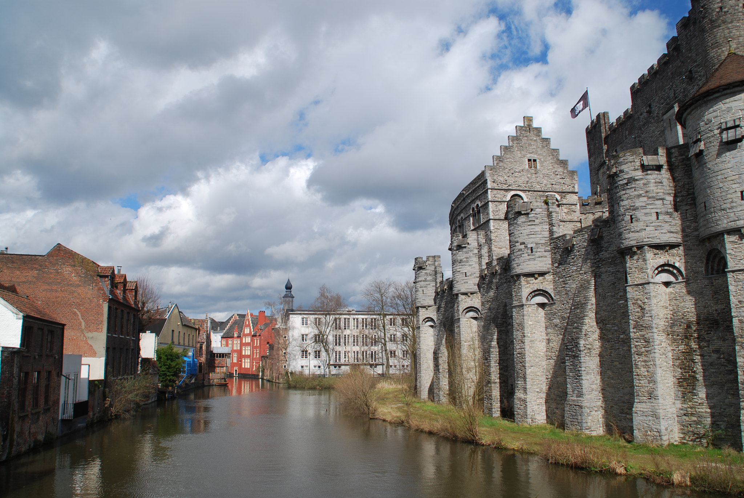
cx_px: 372
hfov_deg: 67.3
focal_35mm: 27
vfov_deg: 48.1
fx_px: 559
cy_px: 249
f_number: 9
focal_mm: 18
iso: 100
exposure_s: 1/320
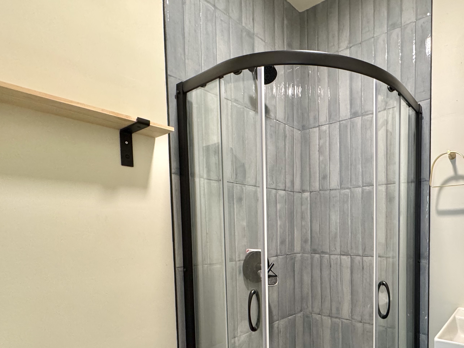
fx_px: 295
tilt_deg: -3.9
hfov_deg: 72.0
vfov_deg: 58.9
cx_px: 338
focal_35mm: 22
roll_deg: +0.7
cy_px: 247
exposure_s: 1/60
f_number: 2.2
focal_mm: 2.22
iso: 500
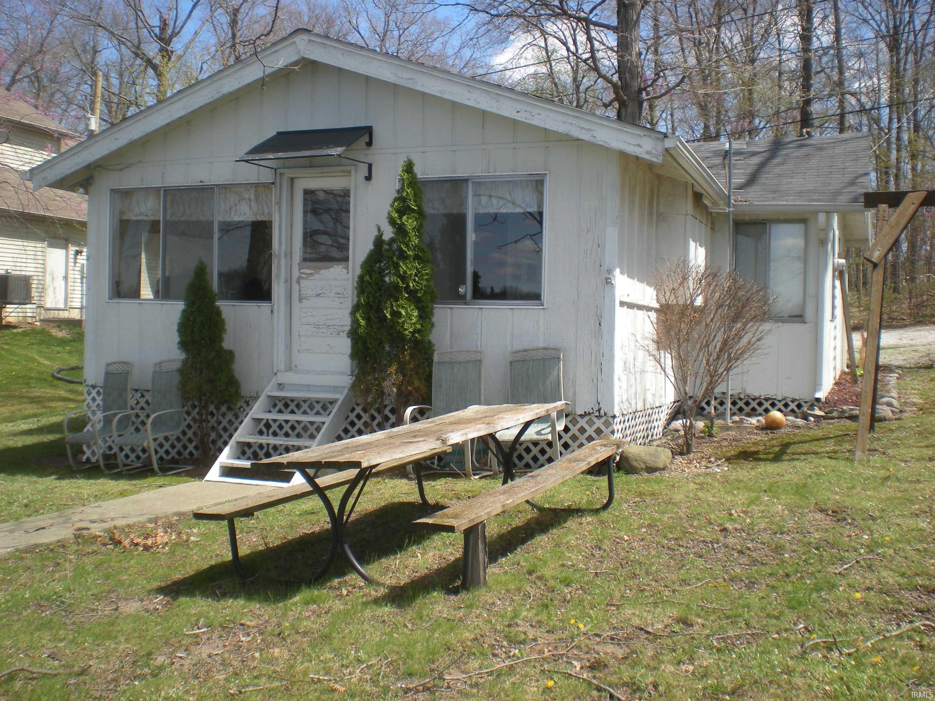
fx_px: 1026
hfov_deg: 49.0
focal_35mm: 38
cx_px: 468
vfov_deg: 37.7
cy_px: 350
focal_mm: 6.3
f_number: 4.6
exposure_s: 1/238
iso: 64
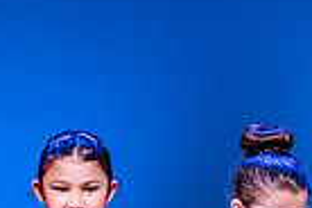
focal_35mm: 829
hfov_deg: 2.5
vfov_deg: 1.7
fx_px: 7184
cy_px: 290
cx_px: 390
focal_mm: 165
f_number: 2.8
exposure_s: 1/500
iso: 1250
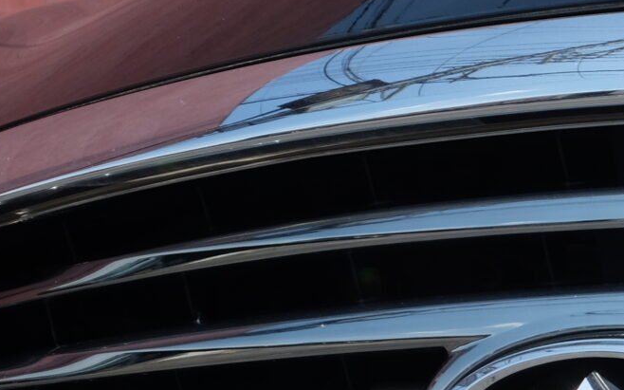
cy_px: 519
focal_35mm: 234
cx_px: 881
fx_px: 3979
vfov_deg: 5.6
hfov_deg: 8.8
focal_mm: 39
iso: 400
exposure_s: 1/420
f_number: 9
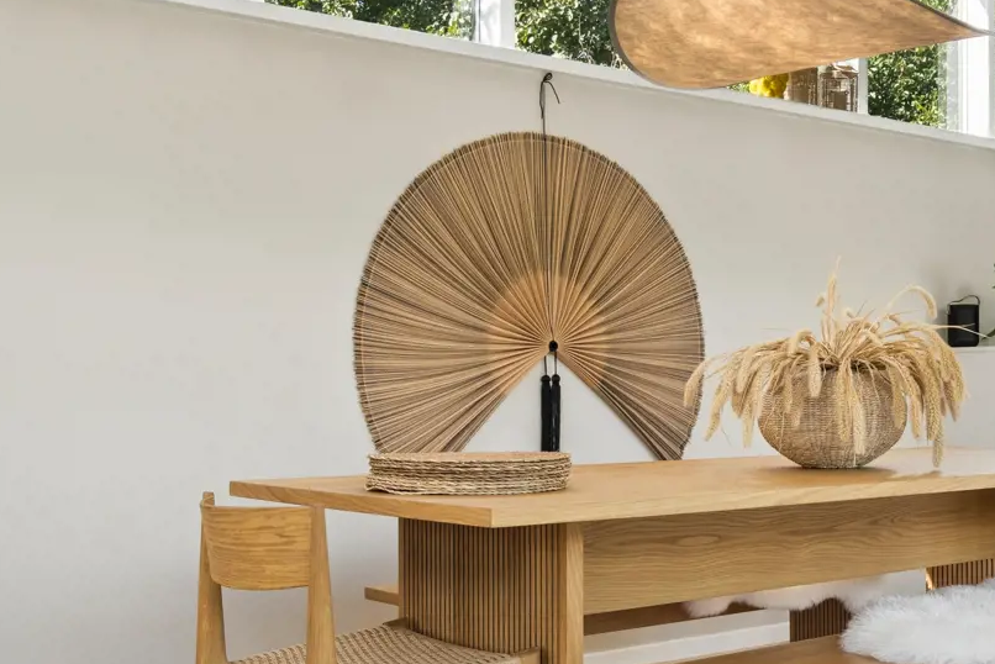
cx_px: 707
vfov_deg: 27.0
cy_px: 371
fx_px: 1382
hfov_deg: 38.9
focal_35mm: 50
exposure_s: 1/60
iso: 200
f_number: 8
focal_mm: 14
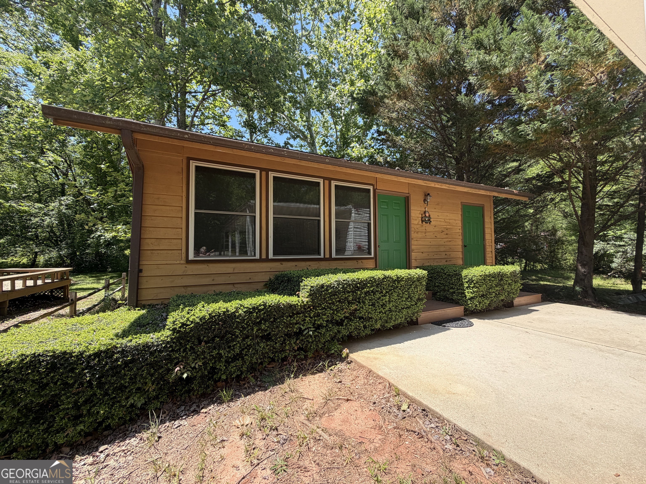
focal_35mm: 14
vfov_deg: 85.7
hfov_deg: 102.1
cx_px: 323
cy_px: 242
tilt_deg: +2.5
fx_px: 261
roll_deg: +0.2
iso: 50
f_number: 2.2
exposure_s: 1/502
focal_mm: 2.22
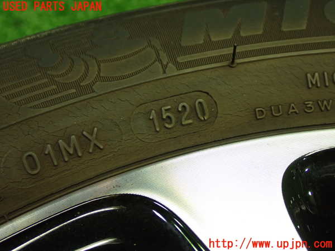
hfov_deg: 40.4
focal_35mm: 47
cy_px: 126
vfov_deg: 30.9
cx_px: 168
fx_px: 455
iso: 400
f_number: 3.1
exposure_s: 1/50
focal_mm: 8.4
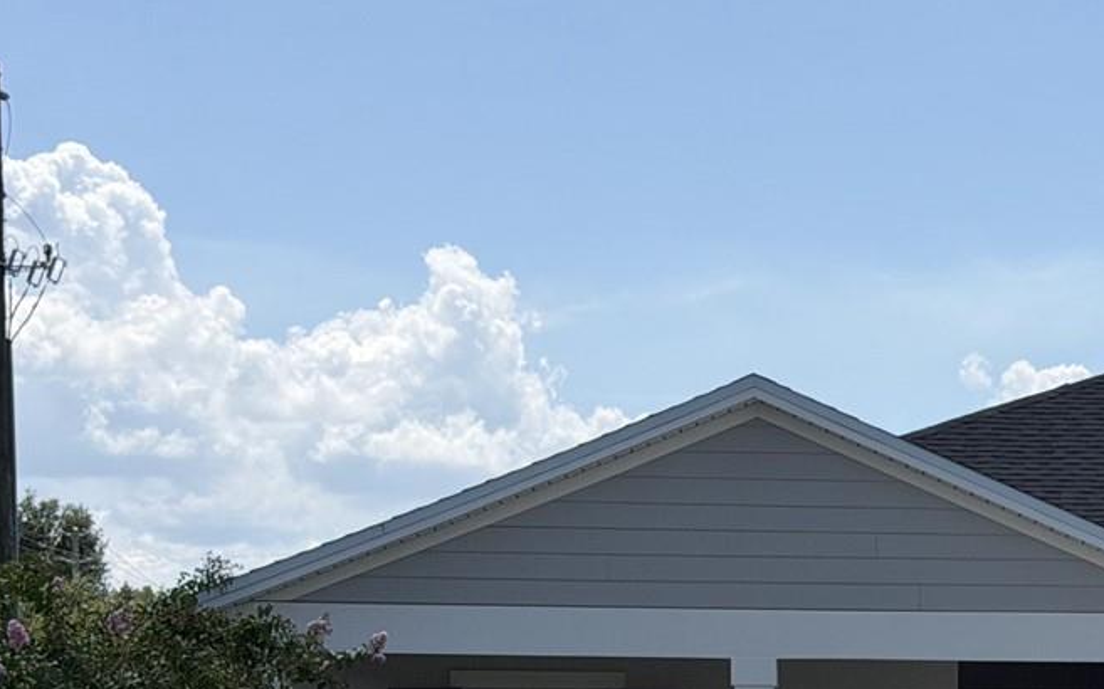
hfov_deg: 16.5
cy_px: 872
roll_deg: -0.3
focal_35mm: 124
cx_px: 1086
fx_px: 3729
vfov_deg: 10.4
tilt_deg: -0.8
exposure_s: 1/6024
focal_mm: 6.76
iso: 64
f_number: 1.78
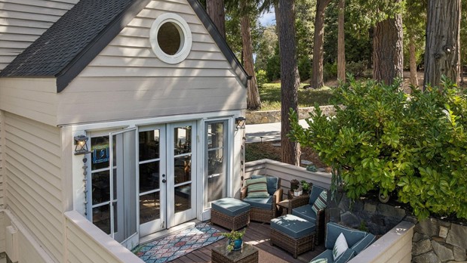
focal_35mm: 27
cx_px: 240
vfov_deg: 42.8
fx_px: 334
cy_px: 143
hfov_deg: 69.9
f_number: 2.8
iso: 100
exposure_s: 1/40
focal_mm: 12.3
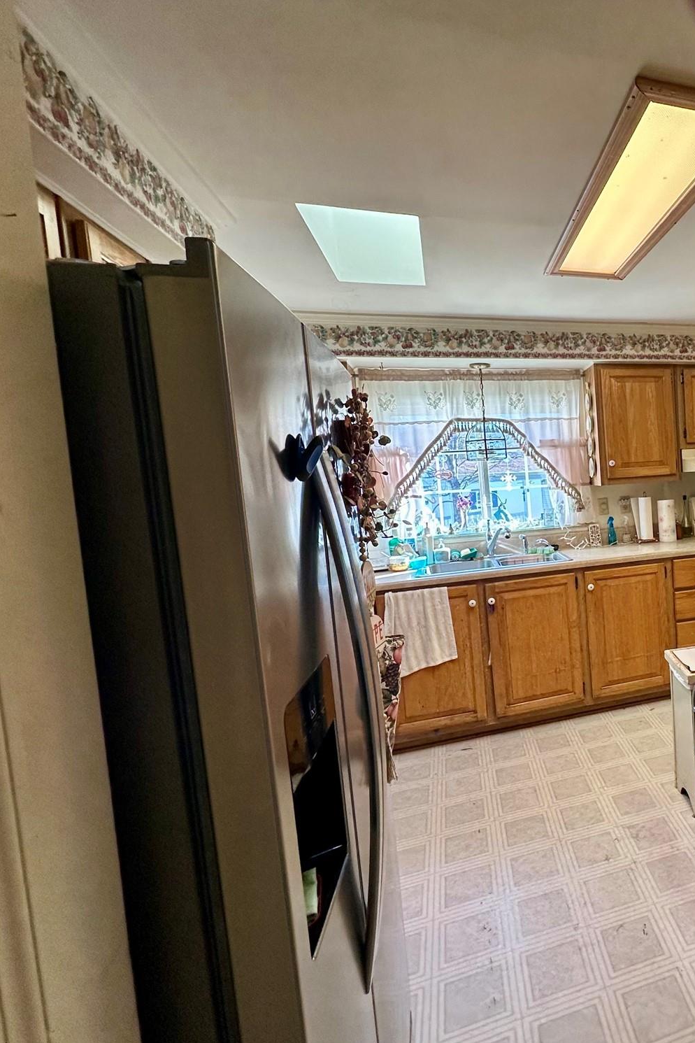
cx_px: 659
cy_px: 514
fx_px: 579
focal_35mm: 20
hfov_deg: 52.3
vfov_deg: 84.0
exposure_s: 1/120
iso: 125
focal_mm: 2.22
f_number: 2.2
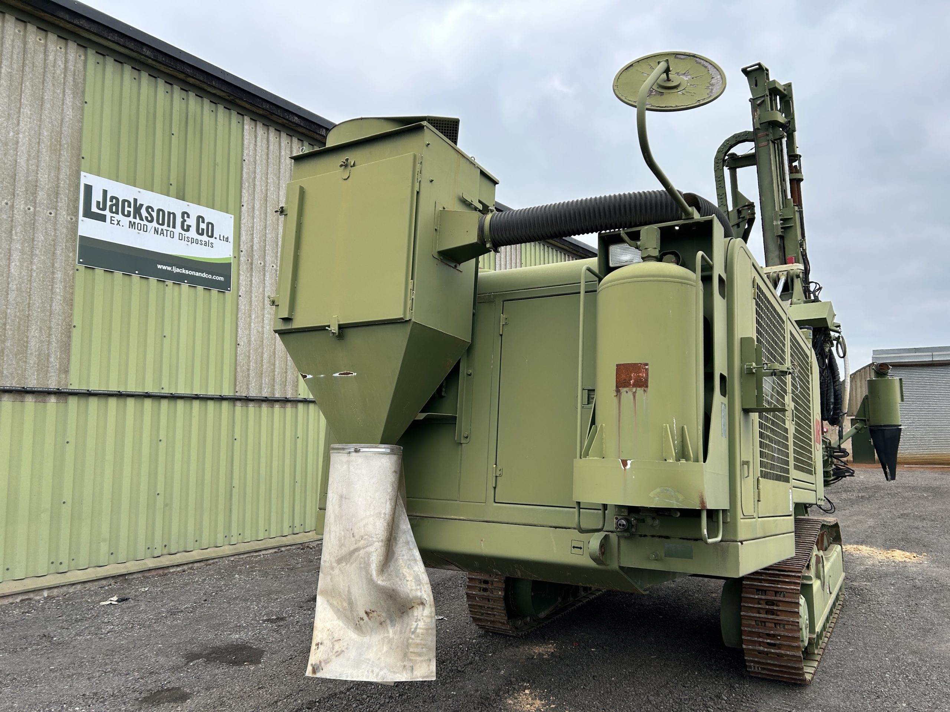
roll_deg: -0.5
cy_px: 356
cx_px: 475
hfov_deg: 67.3
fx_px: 714
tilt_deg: +7.6
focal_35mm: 26
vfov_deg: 53.1
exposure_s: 1/1645
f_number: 1.5
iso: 50
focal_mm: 5.7
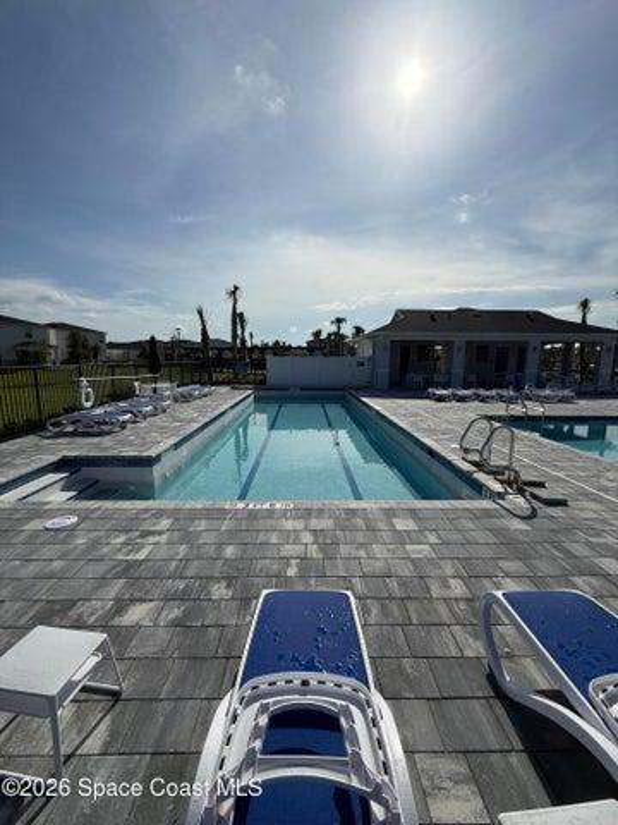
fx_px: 333
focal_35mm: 14
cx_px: 309
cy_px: 412
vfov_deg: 102.1
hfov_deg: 85.7
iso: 32
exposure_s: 1/6173
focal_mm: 2.22
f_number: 2.2
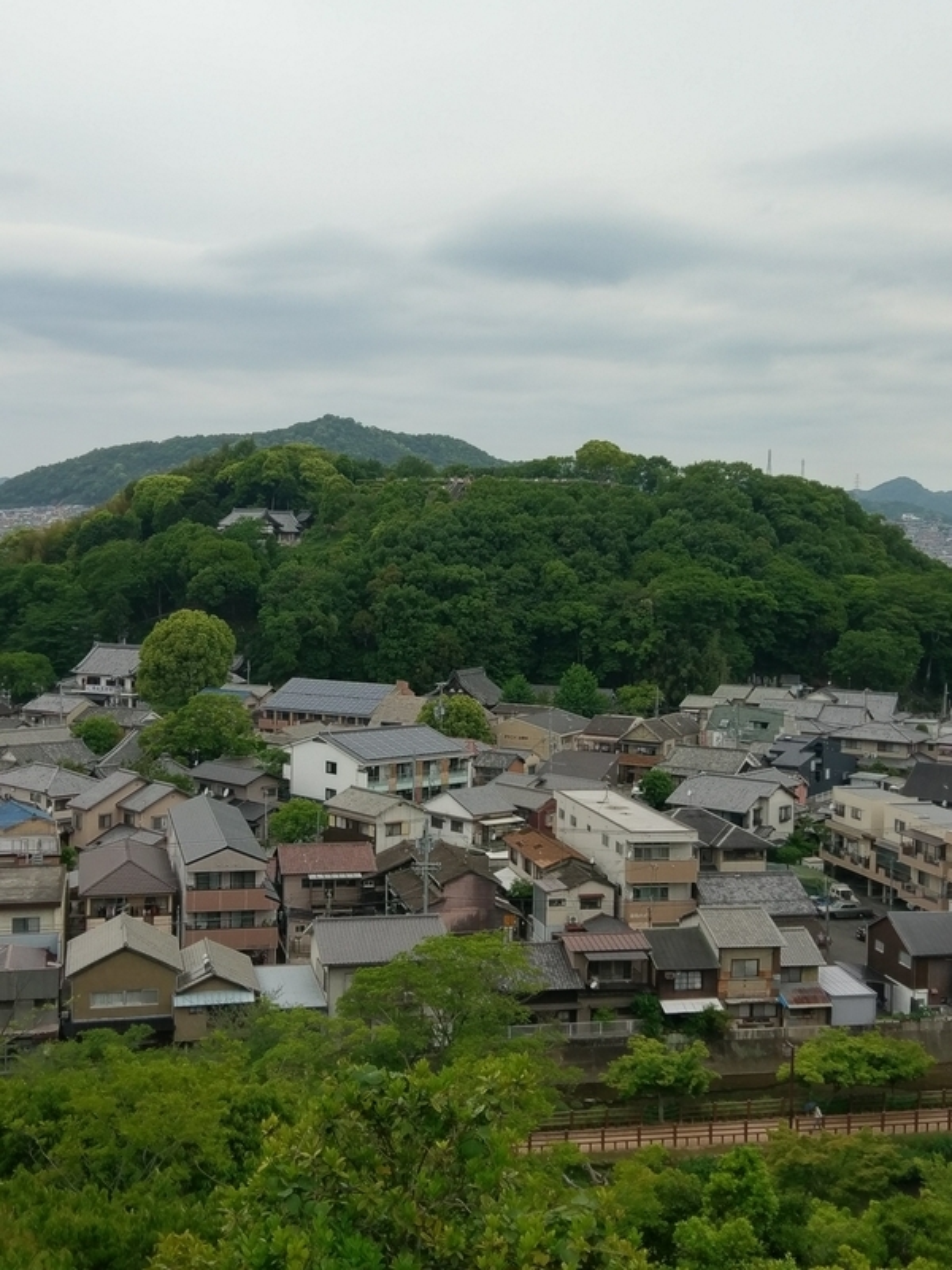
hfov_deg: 53.1
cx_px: 476
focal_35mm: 26
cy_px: 635
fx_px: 953
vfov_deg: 67.3
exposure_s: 1/1412
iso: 100
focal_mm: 4.58
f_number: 1.8
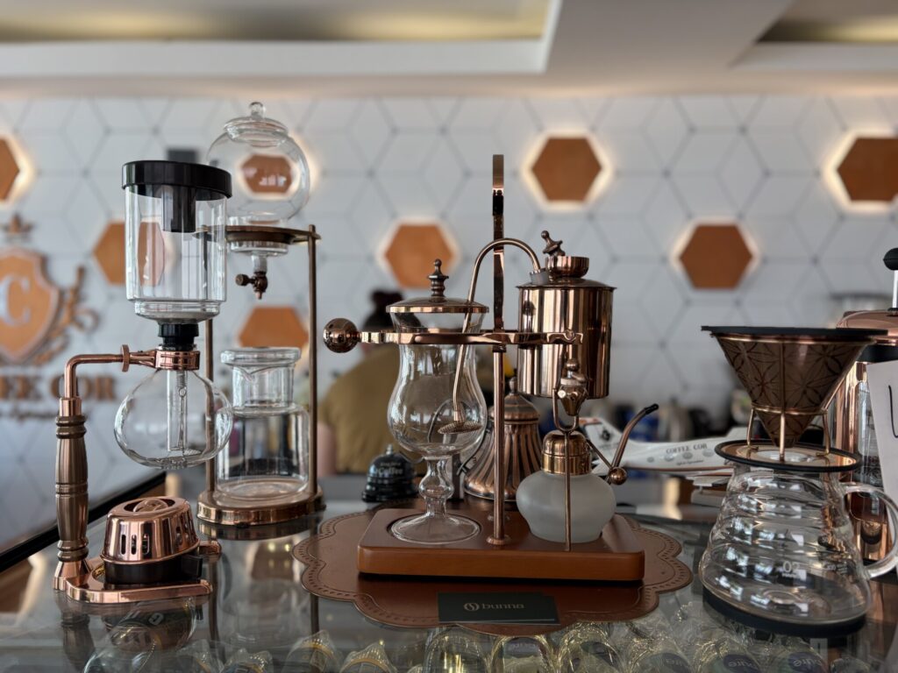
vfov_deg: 53.1
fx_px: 674
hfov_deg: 67.3
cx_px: 449
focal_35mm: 26
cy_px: 336
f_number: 1.6
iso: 50
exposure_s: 1/120
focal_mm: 5.96
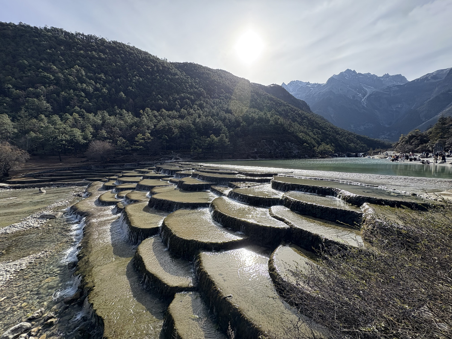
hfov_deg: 102.1
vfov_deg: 85.7
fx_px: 183
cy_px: 170
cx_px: 226
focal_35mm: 14
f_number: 2.2
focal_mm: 2.22
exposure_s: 1/1078
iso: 64
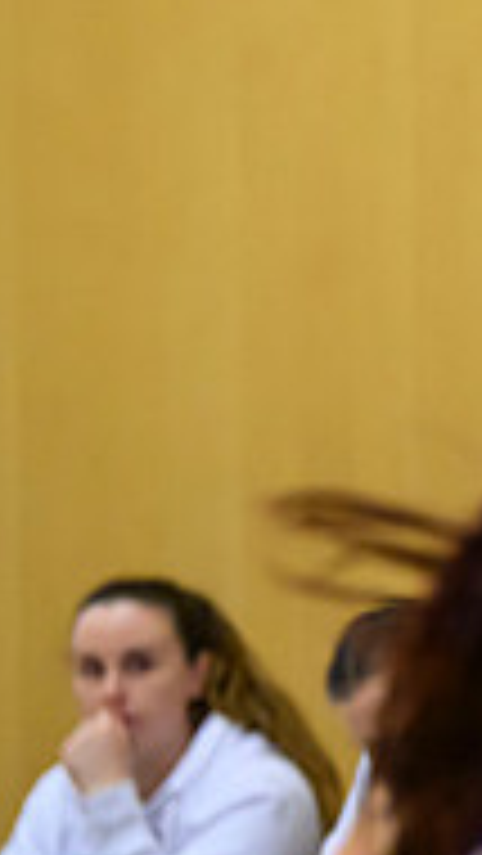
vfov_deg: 2.5
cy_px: 680
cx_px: 1147
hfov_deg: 1.4
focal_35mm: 870
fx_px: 19750
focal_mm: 200
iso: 3200
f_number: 3.2
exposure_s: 1/800
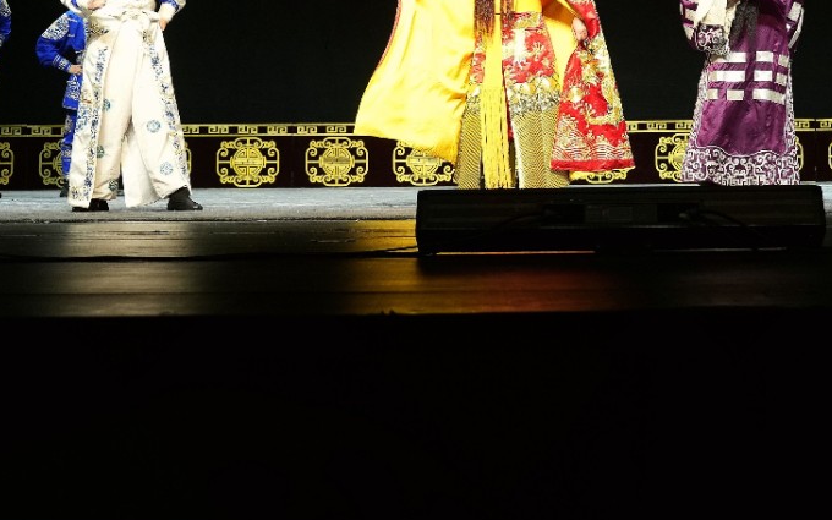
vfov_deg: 19.2
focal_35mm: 65
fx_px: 1474
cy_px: -46
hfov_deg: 31.3
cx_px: 555
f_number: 3.2
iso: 320
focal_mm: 31
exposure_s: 1/100
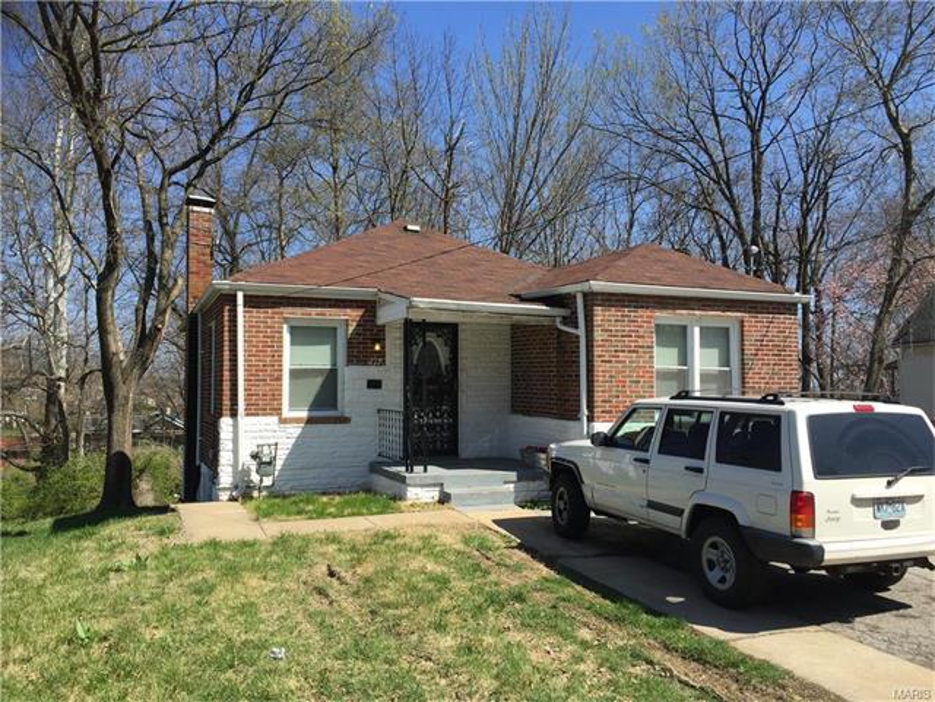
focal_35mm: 29
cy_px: 351
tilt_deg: +2.0
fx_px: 783
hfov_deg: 61.7
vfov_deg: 48.2
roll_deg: -1.1
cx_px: 468
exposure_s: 1/1464
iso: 32
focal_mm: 4.15
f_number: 2.2
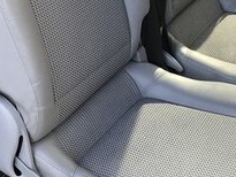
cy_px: -30
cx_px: 99
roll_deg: -0.5
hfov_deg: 21.7
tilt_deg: -22.8
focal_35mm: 90
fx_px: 614
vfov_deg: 15.9
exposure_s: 1/113
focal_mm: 3.99
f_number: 1.8
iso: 20
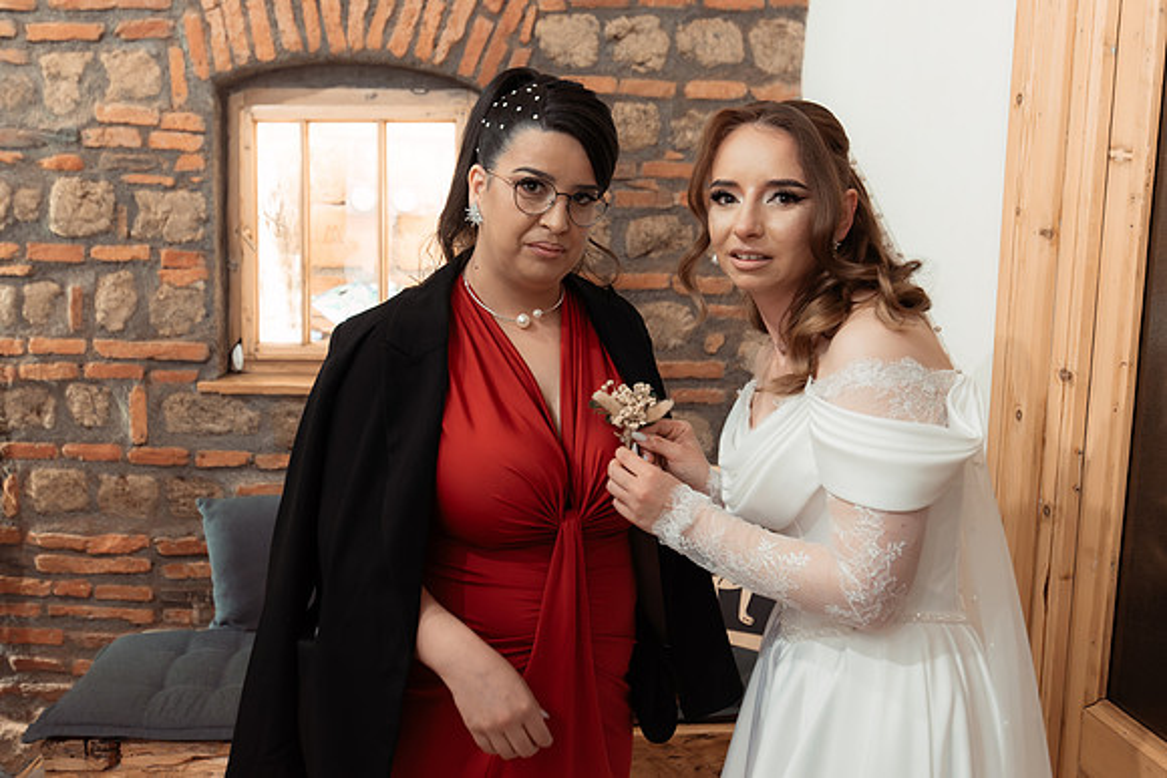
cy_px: 364
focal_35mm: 34
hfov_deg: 55.5
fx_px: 1109
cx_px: 543
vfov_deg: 38.7
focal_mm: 30
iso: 2500
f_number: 2.8
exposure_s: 1/200
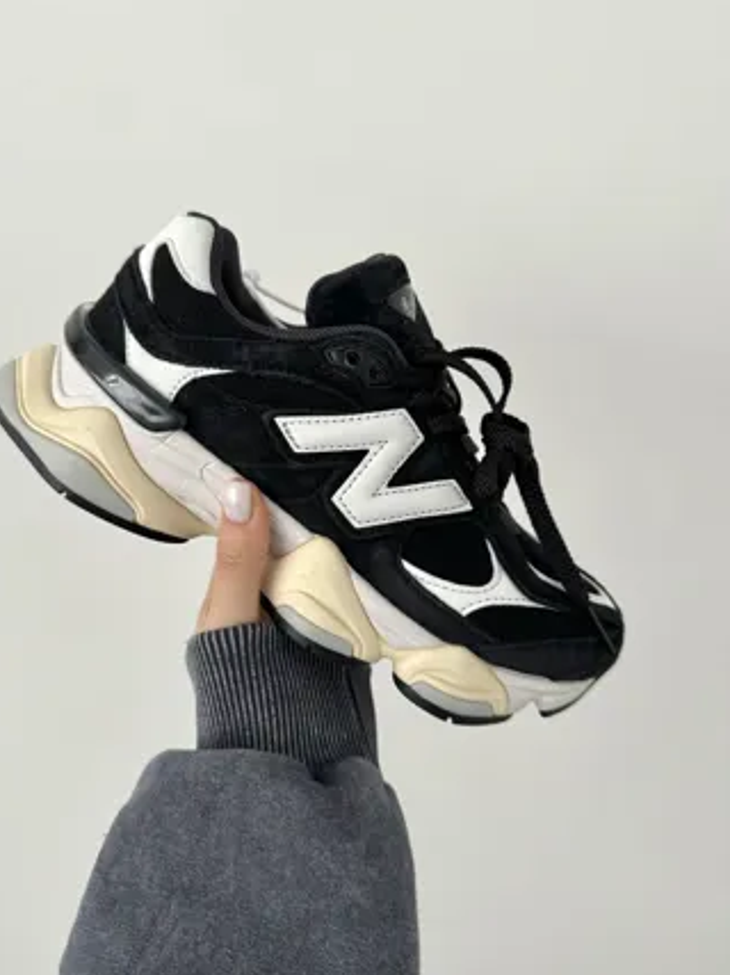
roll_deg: +0.6
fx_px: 760
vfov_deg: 65.3
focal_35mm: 27
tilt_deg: -14.5
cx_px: 324
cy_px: 489
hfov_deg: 51.2
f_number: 1.78
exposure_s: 1/85
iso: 200
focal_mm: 6.86
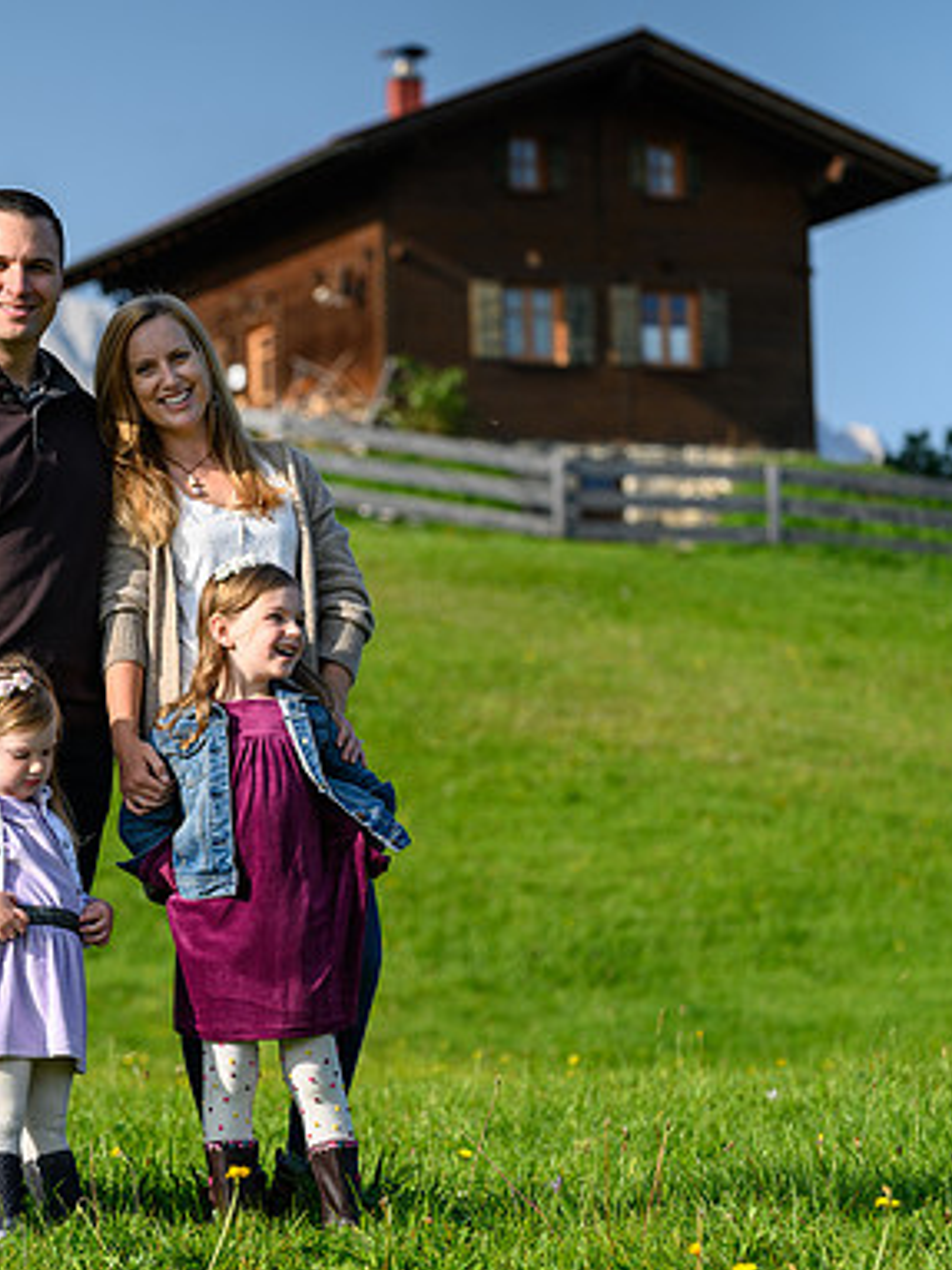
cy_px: 637
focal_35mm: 169
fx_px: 6201
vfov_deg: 11.7
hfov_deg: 8.8
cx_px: 289
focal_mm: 116
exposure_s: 1/400
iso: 200
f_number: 5
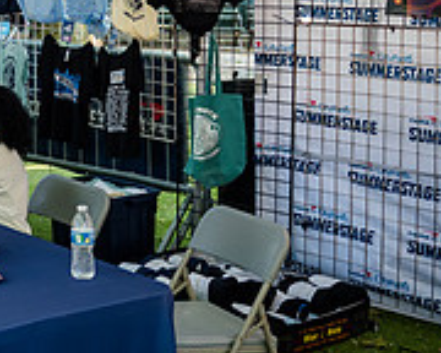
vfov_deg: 19.5
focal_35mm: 77
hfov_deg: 22.5
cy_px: 28
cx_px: -105
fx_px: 1005
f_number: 2.8
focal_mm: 24
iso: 200
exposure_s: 1/80
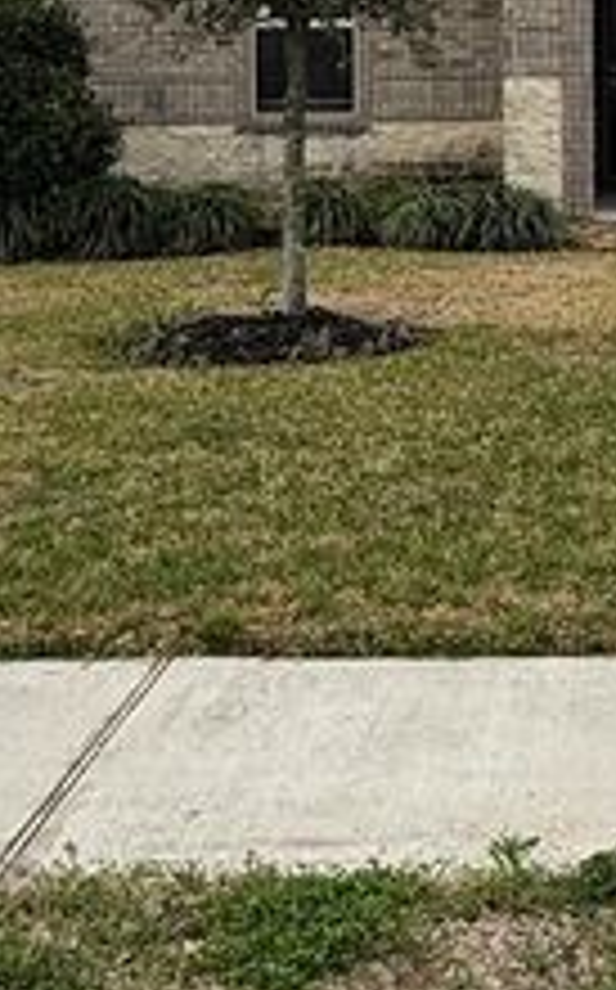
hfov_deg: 23.9
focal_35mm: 45
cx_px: 863
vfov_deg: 35.2
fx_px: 1212
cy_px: -196
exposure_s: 1/1497
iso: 64
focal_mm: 2.22
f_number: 2.2
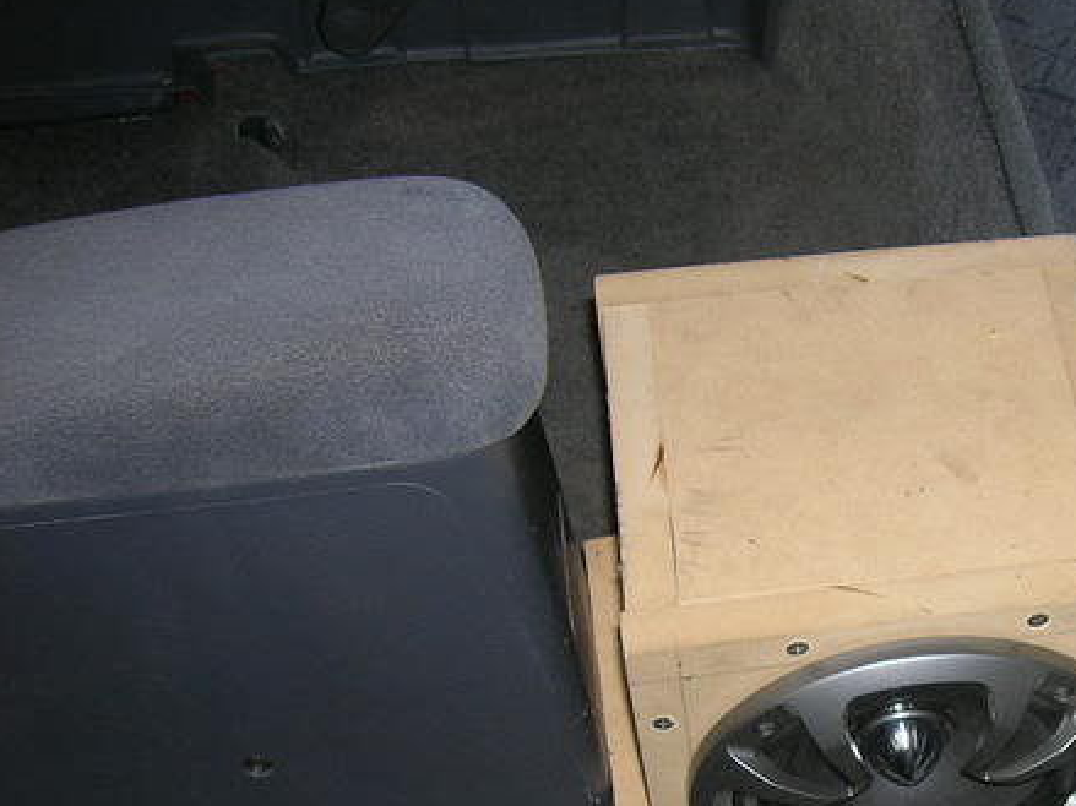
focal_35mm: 62
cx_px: 956
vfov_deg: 23.2
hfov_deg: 30.0
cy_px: 664
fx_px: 1927
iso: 50
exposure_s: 1/60.1
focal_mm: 5.7
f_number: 2.9
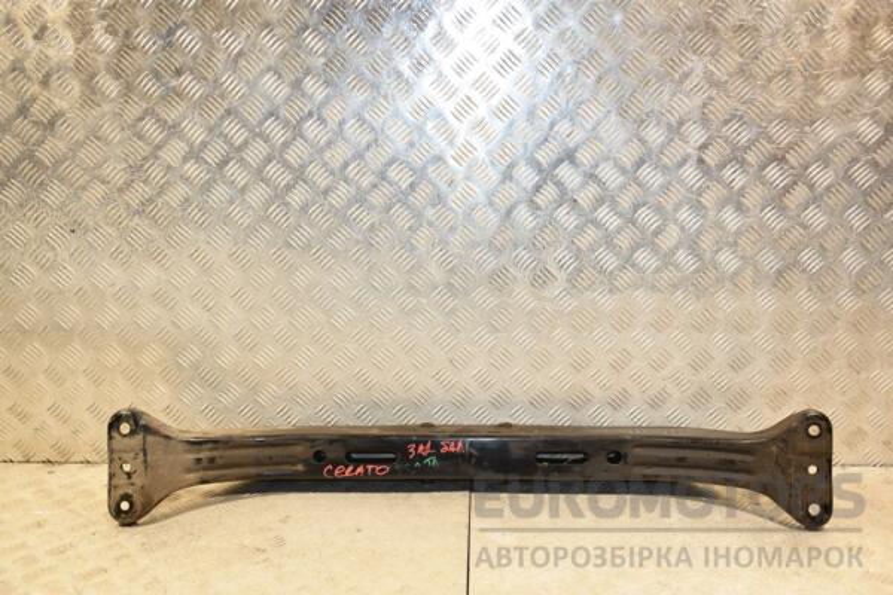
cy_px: 298
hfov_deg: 51.3
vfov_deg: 35.5
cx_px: 446
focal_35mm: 38
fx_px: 930
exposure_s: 1/200
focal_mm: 25
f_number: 5
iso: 800
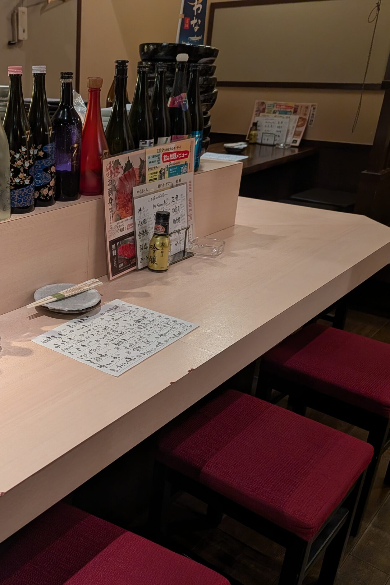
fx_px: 552
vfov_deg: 55.8
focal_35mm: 34
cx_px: 7
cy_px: 299
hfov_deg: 35.5
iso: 38
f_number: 1.68
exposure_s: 1/100
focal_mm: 6.9
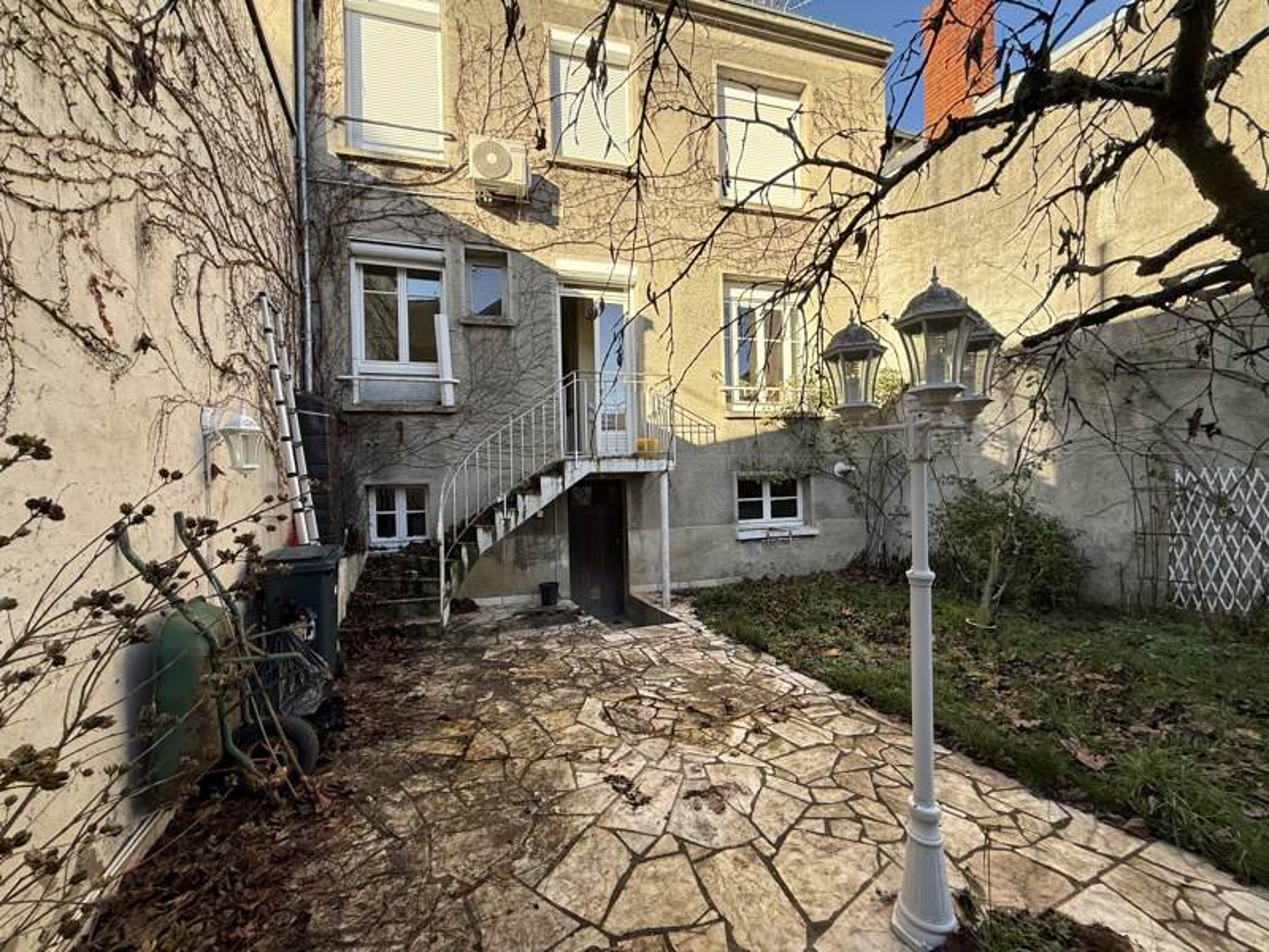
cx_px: 634
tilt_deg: +2.6
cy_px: 476
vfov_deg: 85.7
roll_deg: +2.0
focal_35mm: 14
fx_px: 513
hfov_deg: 102.1
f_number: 2.2
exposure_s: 1/419
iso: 64
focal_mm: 2.22
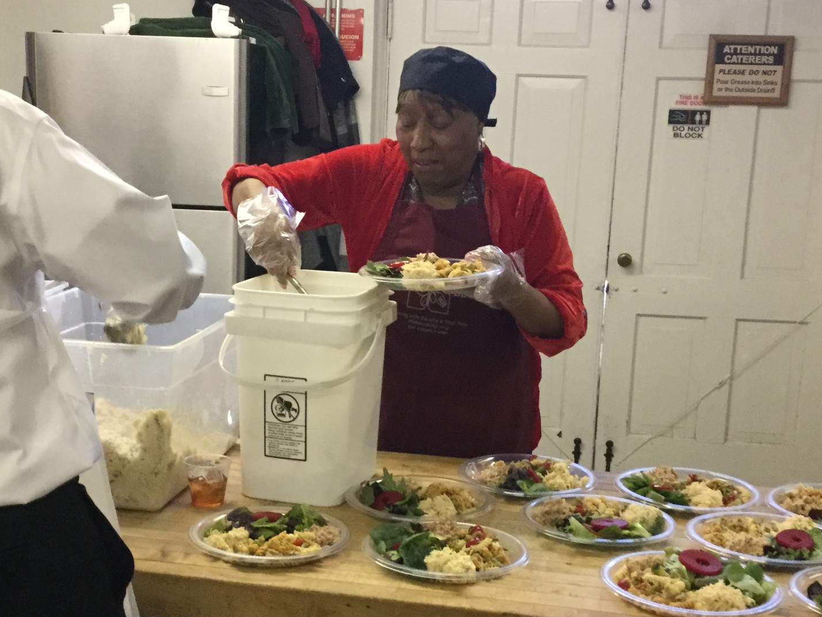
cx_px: 351
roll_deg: -1.2
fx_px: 1282
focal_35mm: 54
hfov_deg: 35.5
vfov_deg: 27.0
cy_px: 371
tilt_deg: -12.0
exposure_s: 1/30
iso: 200
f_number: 2.4
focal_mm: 3.3
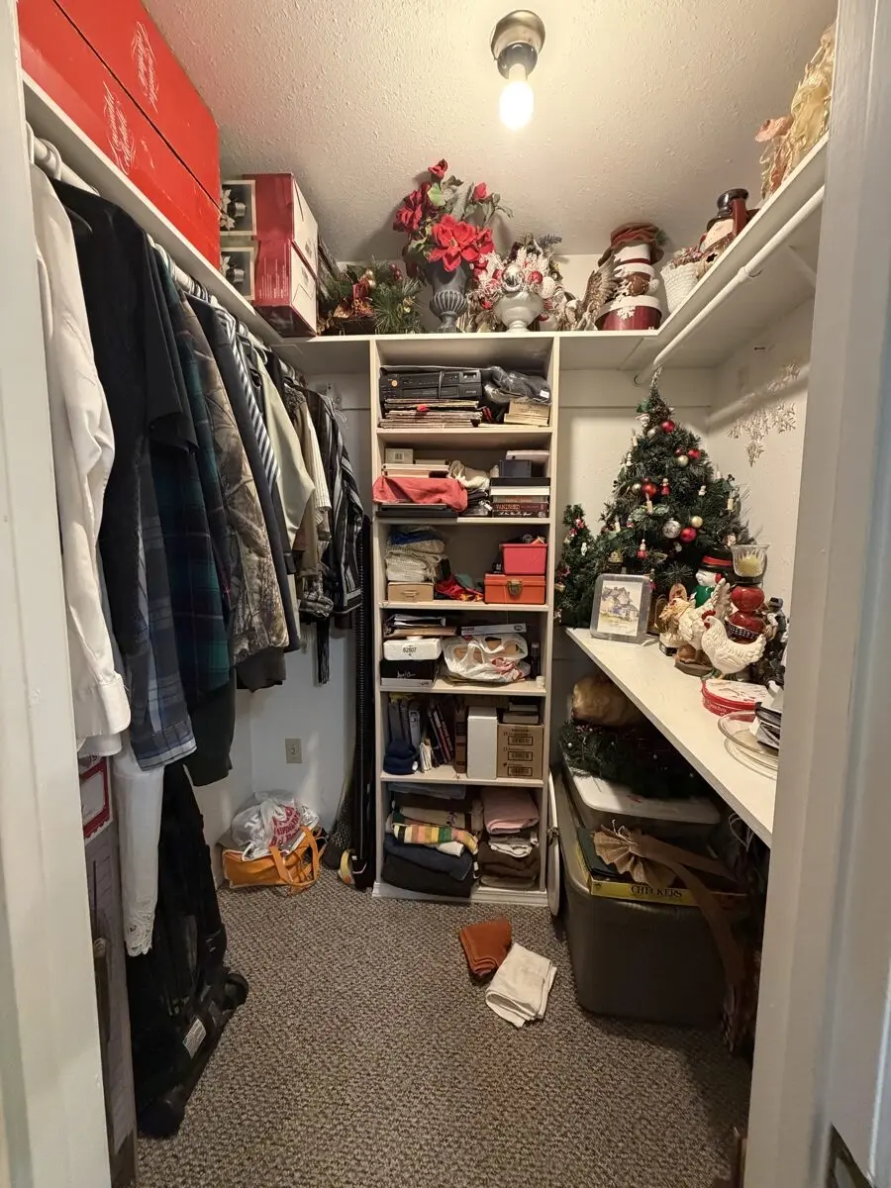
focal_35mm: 14
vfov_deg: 102.1
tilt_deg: -6.0
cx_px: 446
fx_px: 480
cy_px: 594
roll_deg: -0.3
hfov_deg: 85.7
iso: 500
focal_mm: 2.22
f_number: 2.2
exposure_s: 1/60
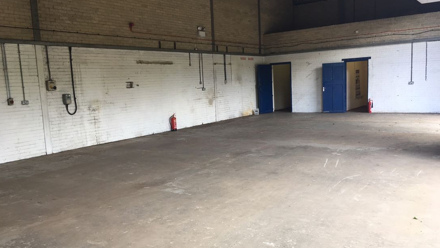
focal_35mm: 32
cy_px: 131
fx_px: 373
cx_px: 219
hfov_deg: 61.0
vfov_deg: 36.7
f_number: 2.2
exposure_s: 1/100
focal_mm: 4.15
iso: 40
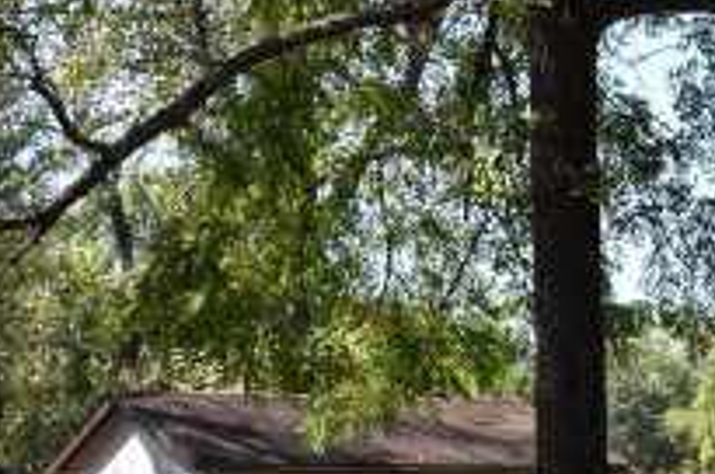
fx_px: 1963
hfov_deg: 20.0
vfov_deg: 13.8
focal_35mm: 99
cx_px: 722
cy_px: 164
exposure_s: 1/500
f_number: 8
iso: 500
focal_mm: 18
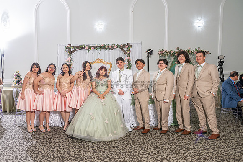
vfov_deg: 43.8
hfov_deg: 61.5
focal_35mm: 30
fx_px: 201
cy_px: 87
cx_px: 92
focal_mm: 24
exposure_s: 1/160
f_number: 3.5
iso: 400
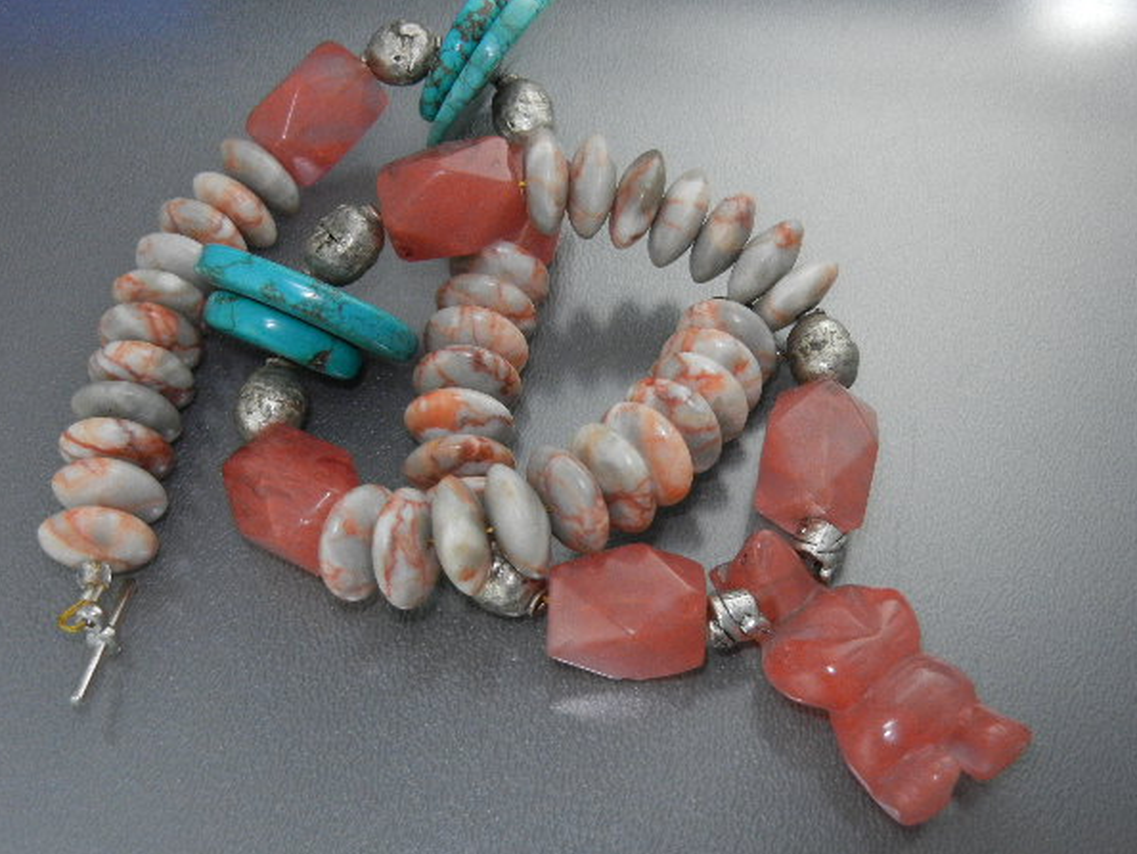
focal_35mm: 42
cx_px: 561
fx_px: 1380
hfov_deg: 44.8
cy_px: 442
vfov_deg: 34.4
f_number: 7.4
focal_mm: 7.1
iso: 800
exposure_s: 1/30
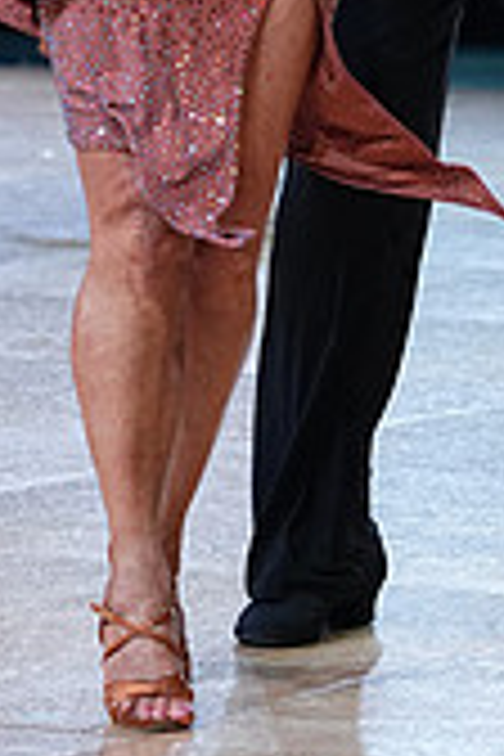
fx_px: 5586
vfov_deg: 7.6
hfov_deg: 5.2
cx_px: 281
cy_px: -328
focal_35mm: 266
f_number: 4
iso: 1000
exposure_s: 1/500
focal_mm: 77
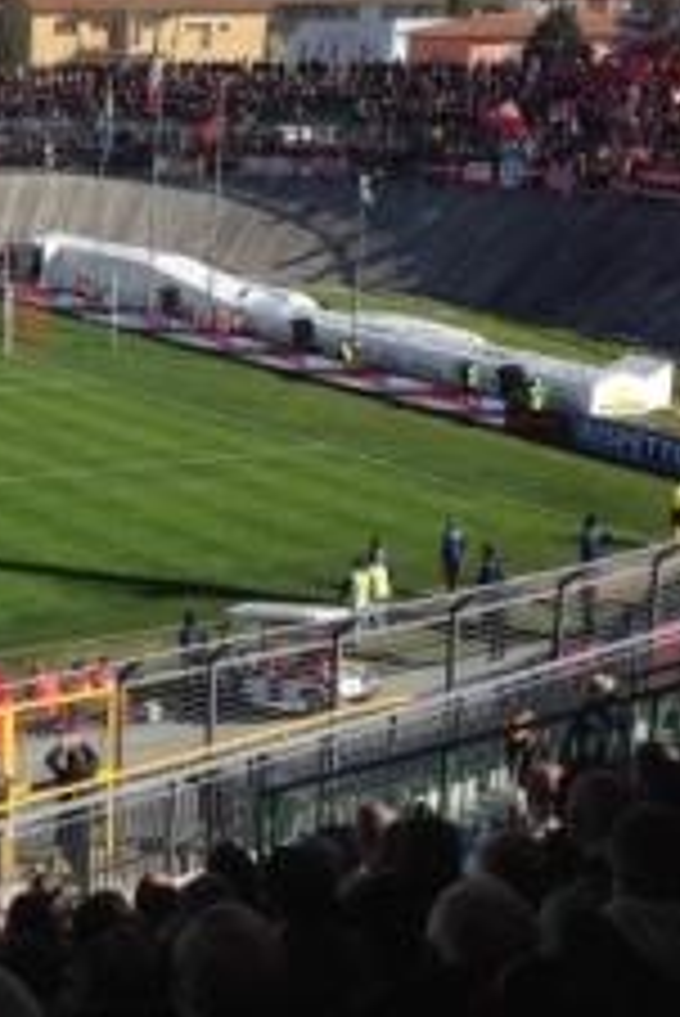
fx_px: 2037
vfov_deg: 28.0
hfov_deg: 17.4
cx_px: -288
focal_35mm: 72
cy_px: 403
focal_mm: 4.28
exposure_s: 1/1890
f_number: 2.4
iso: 50
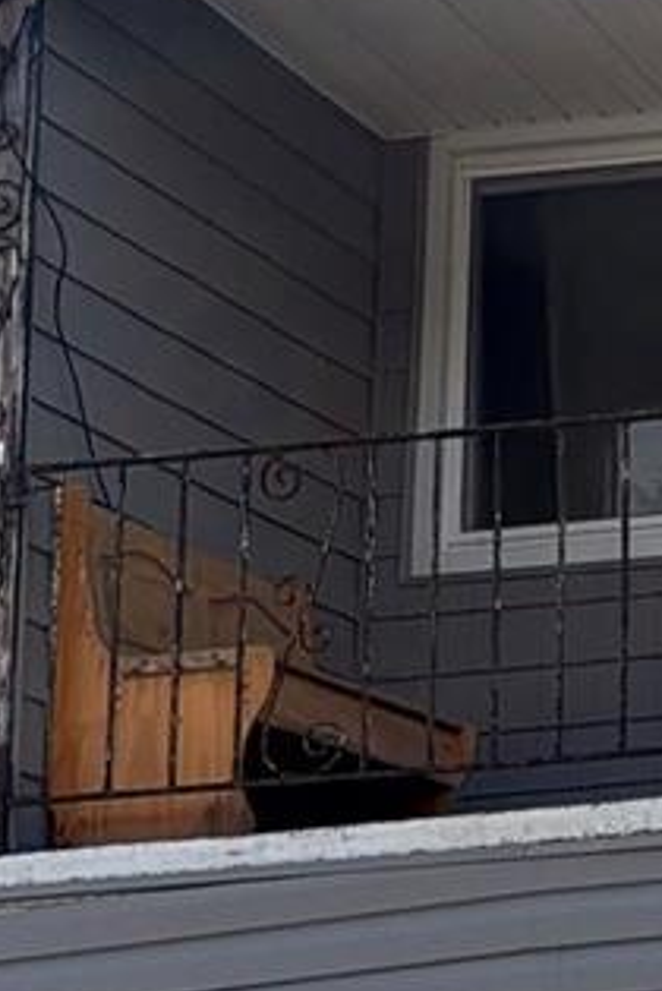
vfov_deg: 16.8
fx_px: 3358
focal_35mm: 122
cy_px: 407
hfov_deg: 10.2
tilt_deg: +16.4
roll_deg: +2.6
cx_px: 1393
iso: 80
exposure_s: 1/8130
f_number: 1.78
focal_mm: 6.76
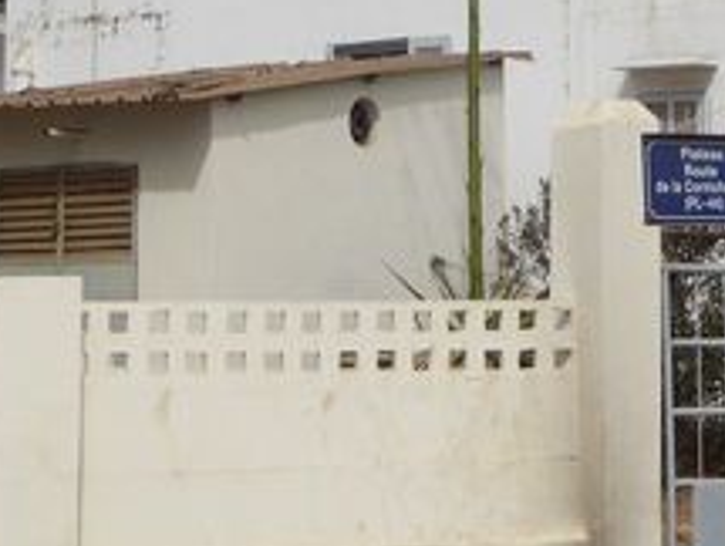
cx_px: 516
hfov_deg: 12.6
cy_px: -249
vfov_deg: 9.3
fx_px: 3273
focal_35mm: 156
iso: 80
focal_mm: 7.2
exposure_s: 1/1000
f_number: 3.8
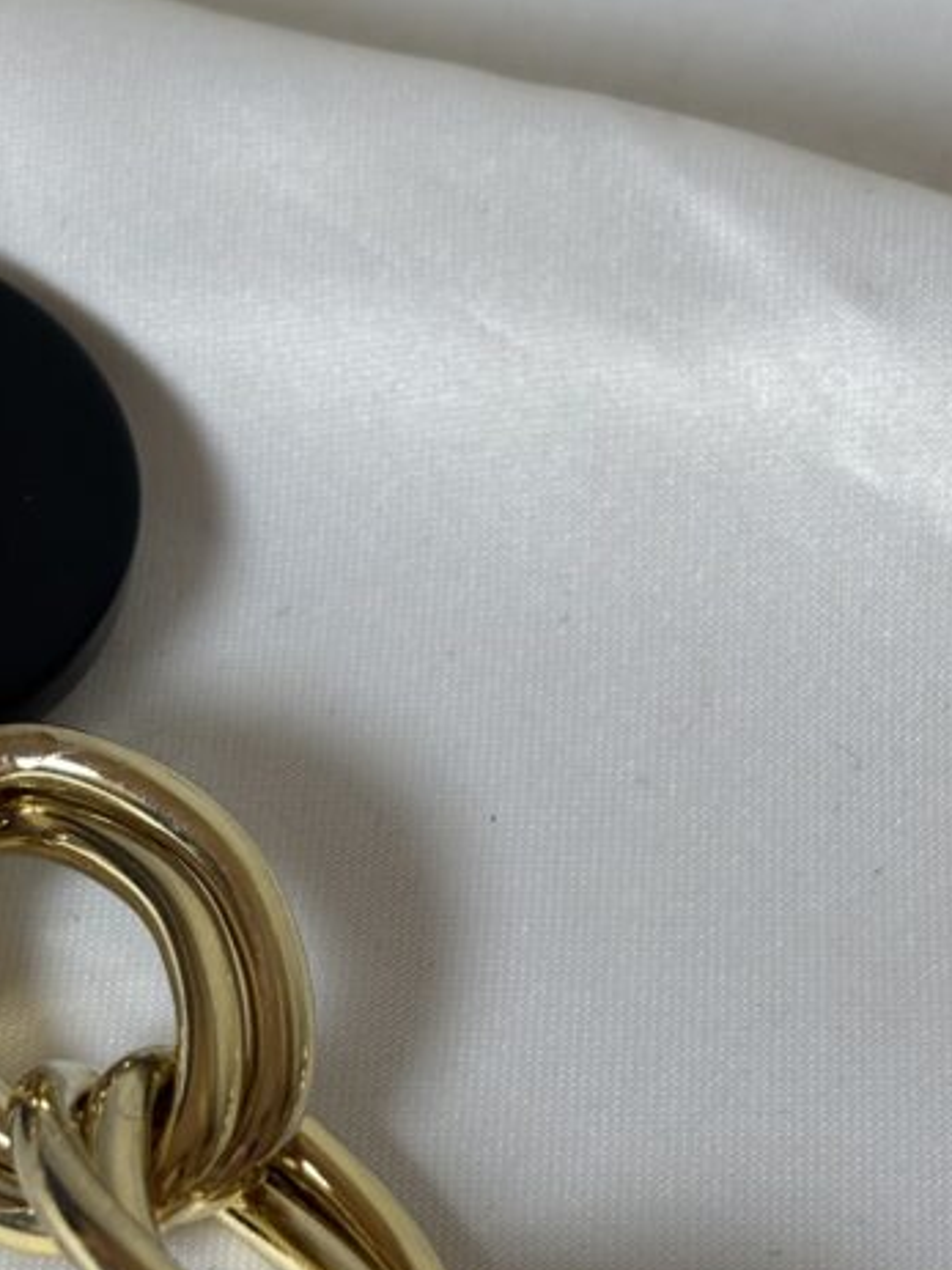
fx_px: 4219
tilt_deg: -49.9
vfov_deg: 17.1
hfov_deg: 12.8
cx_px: 261
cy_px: 562
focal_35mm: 115
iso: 25
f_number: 1.6
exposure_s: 1/116
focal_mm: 5.96
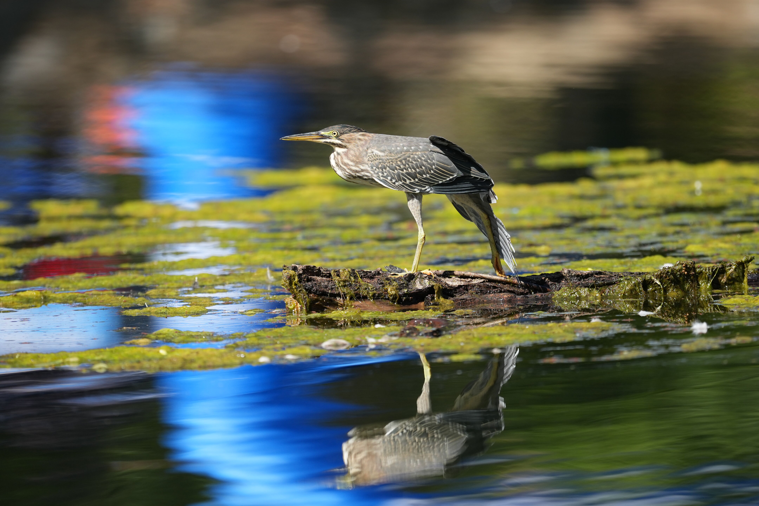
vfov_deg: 2.3
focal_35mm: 600
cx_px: 380
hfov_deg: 3.4
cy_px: 253
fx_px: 12649
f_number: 4.5
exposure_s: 1/1250
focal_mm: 400
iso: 320
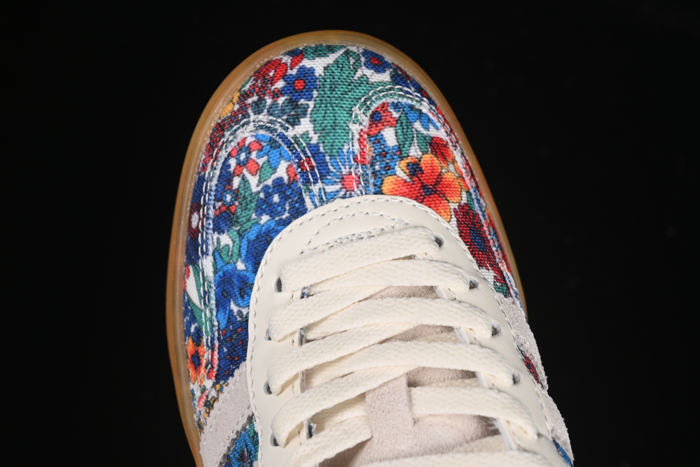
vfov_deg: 18.2
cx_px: 350
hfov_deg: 27.0
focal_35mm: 75
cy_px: 234
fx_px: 1458
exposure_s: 1/80
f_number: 7.1
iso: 160
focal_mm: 50
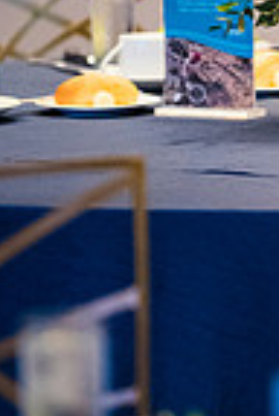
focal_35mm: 471
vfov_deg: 4.4
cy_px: 35
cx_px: 357
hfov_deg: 2.9
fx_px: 5449
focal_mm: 150
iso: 6400
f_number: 2.8
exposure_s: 1/250
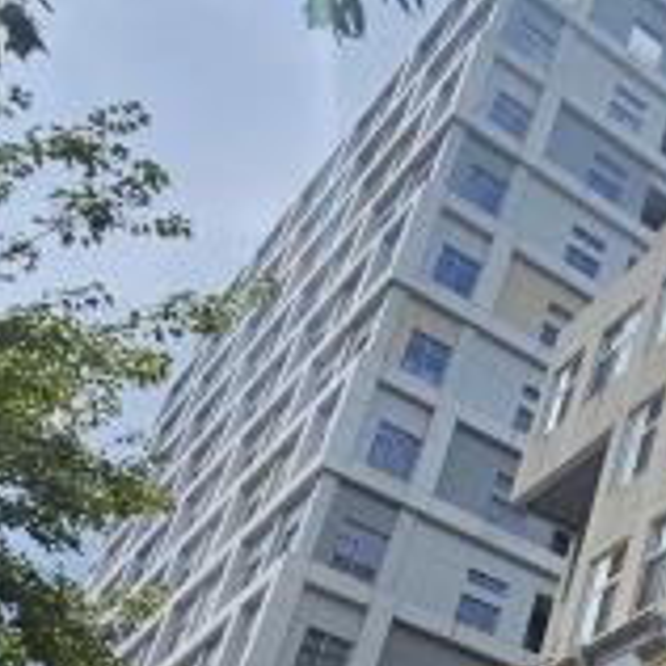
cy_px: 721
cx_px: 1134
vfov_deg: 27.2
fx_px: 1262
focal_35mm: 58
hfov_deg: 21.6
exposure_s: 1/2222
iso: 50
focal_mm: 2.2
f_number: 2.2
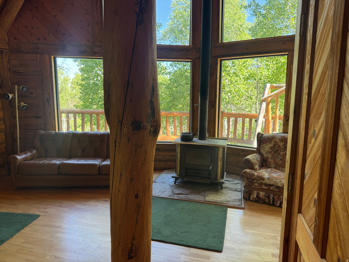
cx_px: 174
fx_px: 242
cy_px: 131
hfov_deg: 71.6
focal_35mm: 24
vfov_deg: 56.8
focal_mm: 6.76
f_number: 1.78
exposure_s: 1/121
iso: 80
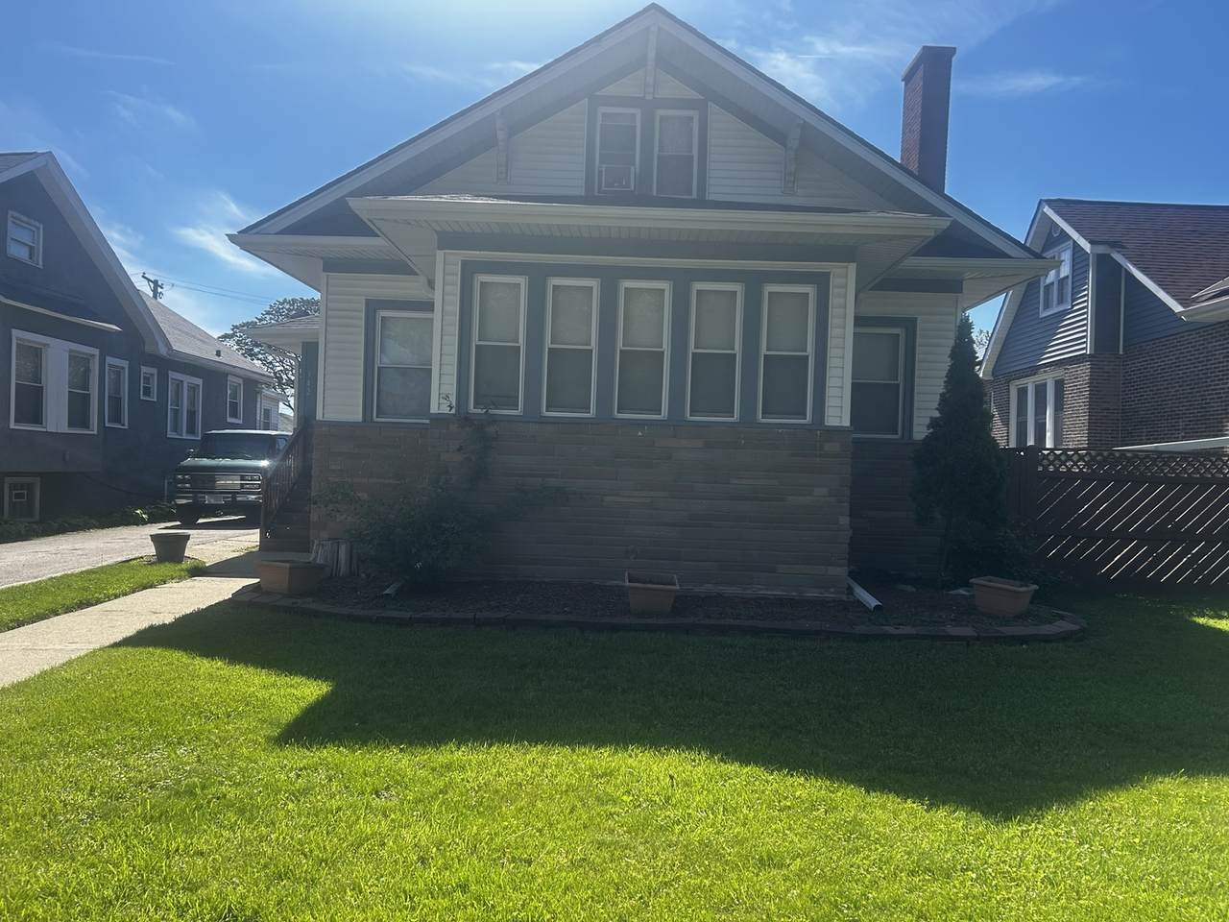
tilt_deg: -0.6
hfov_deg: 67.3
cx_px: 614
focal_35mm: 26
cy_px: 461
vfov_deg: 53.1
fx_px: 923
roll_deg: -1.9
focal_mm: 5.7
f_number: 1.5
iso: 50
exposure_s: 1/2165
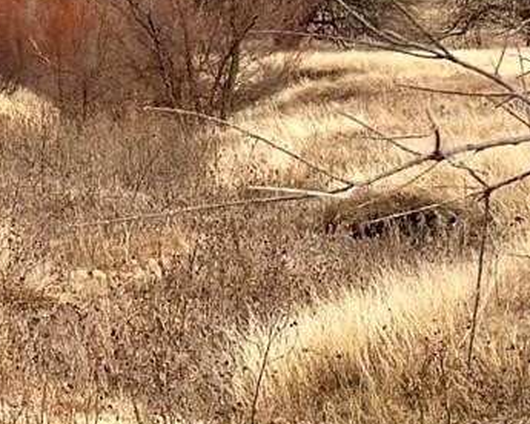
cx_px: -344
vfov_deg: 5.6
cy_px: 77
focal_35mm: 278
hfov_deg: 6.8
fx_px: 4361
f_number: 1.78
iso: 64
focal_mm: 6.86
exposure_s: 1/177
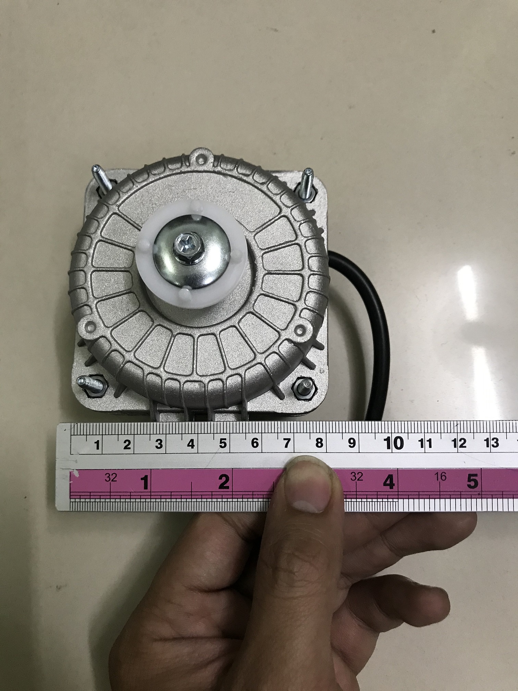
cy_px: 346
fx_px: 559
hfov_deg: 49.7
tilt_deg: -79.4
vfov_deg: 63.4
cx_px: 259
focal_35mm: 28
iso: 64
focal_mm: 3.99
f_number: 1.8
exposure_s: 1/17
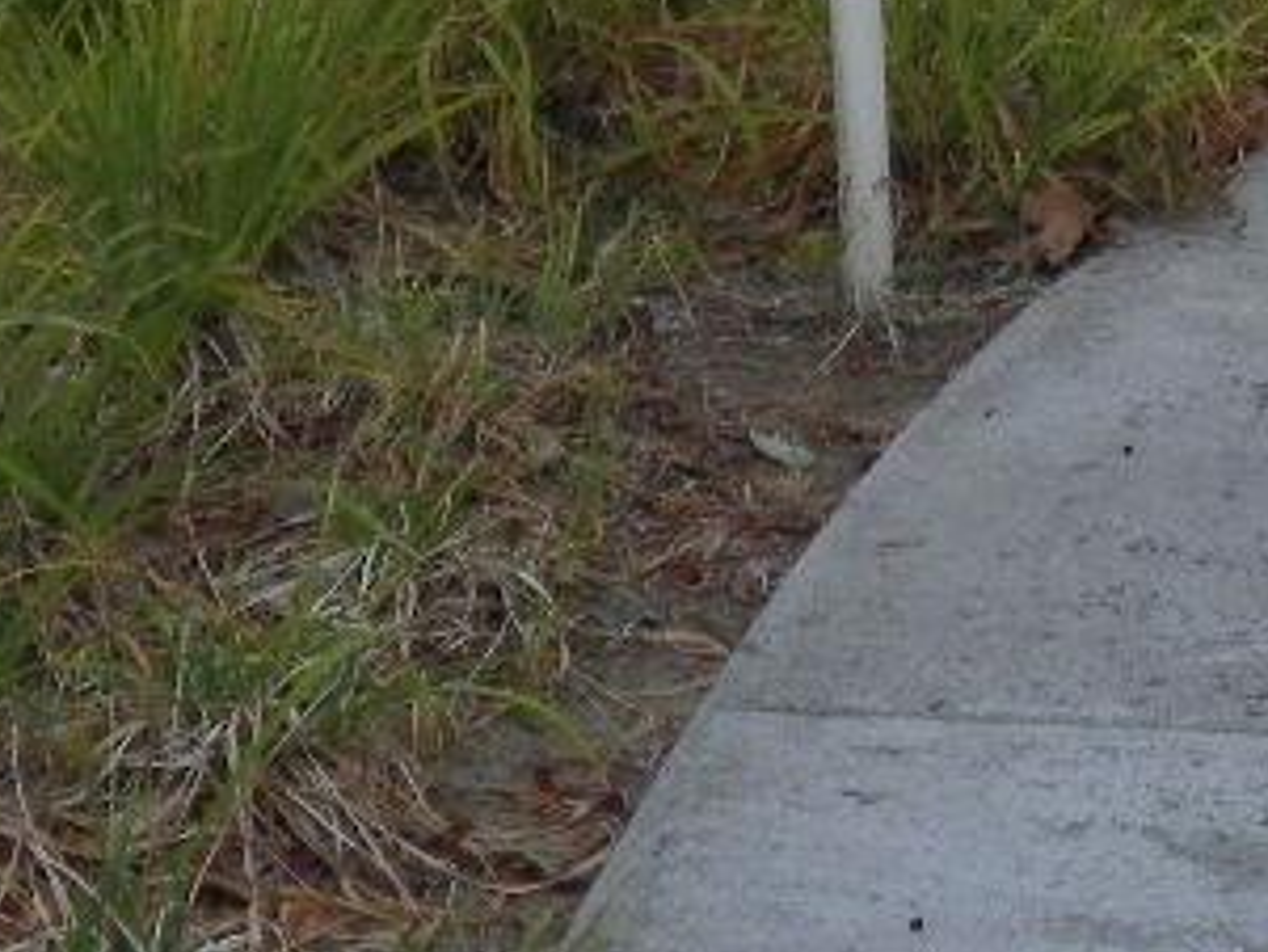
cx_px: 1146
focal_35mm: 204
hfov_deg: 9.7
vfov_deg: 7.0
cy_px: -1036
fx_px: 7476
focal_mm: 8.5
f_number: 3.2
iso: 64
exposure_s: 1/160
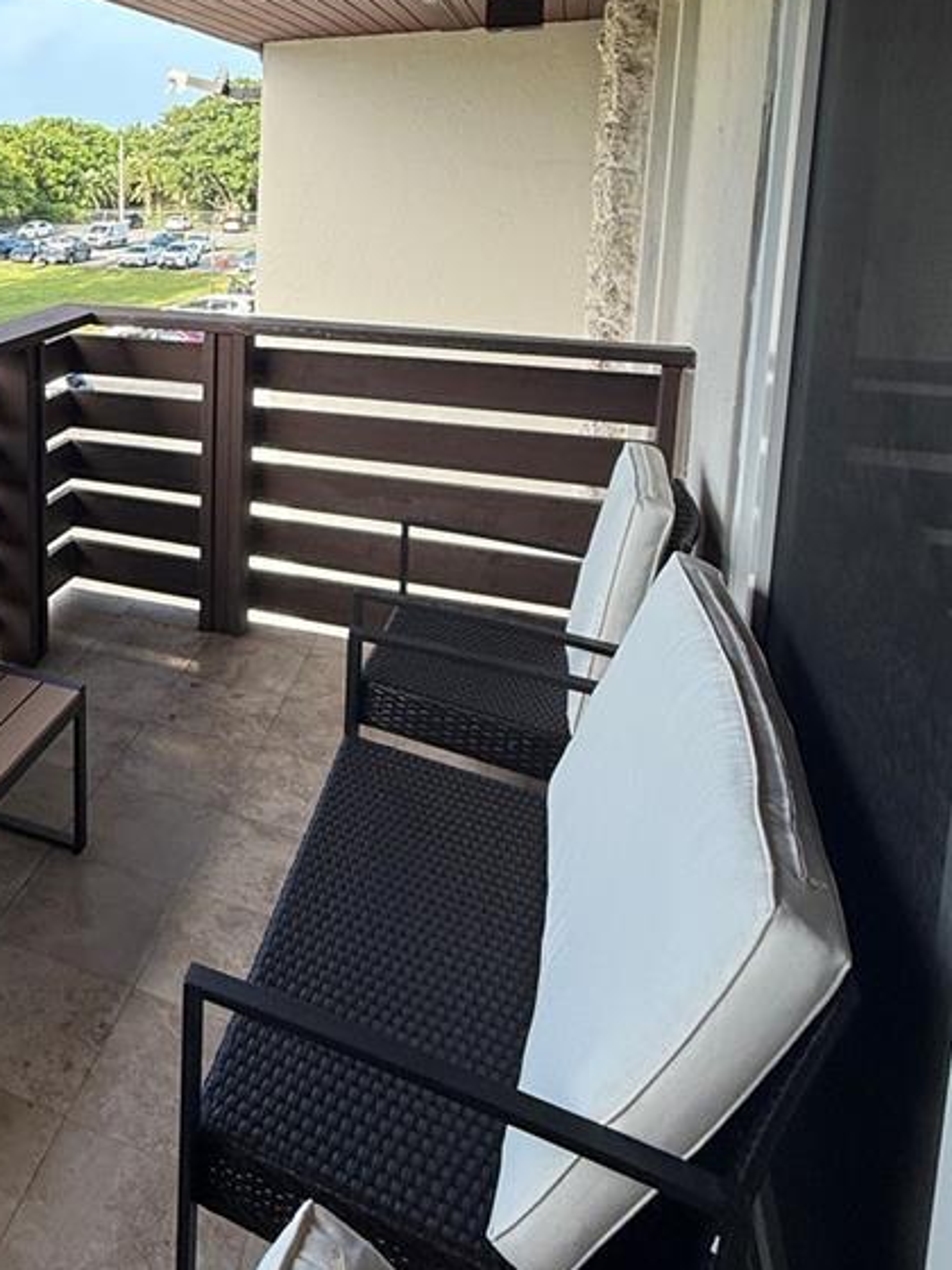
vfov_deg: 56.9
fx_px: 1100
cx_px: -23
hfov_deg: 40.4
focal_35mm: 30
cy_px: 315
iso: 50
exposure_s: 1/250
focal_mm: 2.22
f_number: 2.2
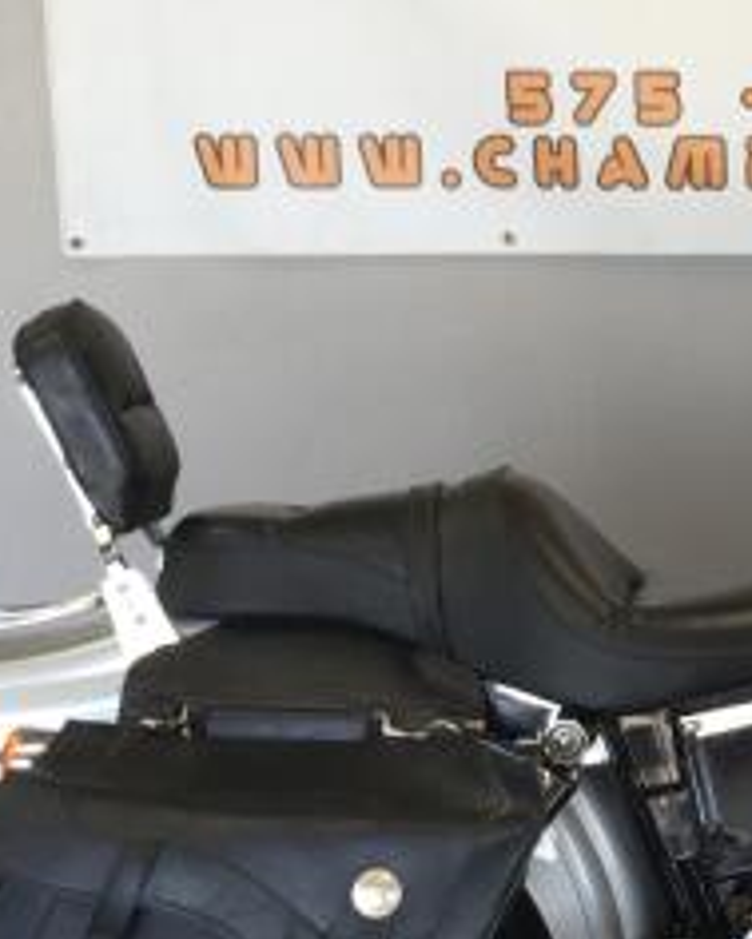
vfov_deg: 20.0
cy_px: 485
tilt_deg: -13.4
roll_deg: +0.2
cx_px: 983
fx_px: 2669
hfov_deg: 15.3
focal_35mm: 96
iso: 32
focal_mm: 4.15
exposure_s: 1/60
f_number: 2.2
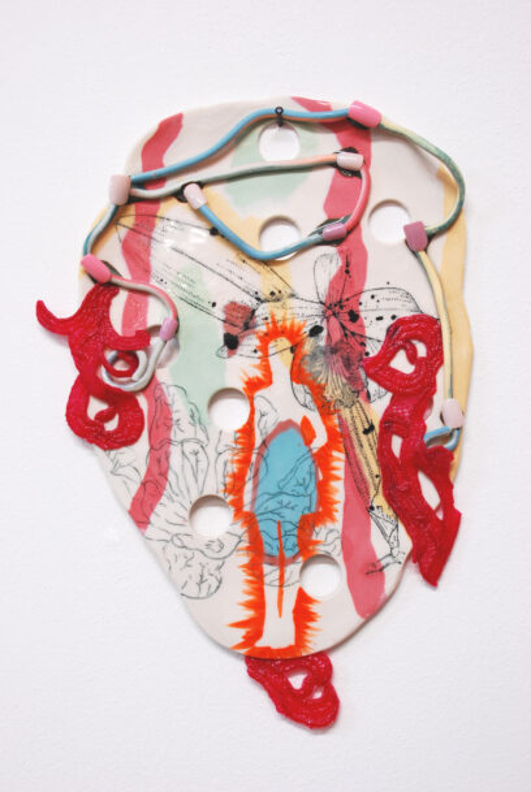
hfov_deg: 28.2
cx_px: 266
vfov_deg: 41.1
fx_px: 1058
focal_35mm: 48
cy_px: 396
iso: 250
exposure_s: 1.3
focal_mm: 32
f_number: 20
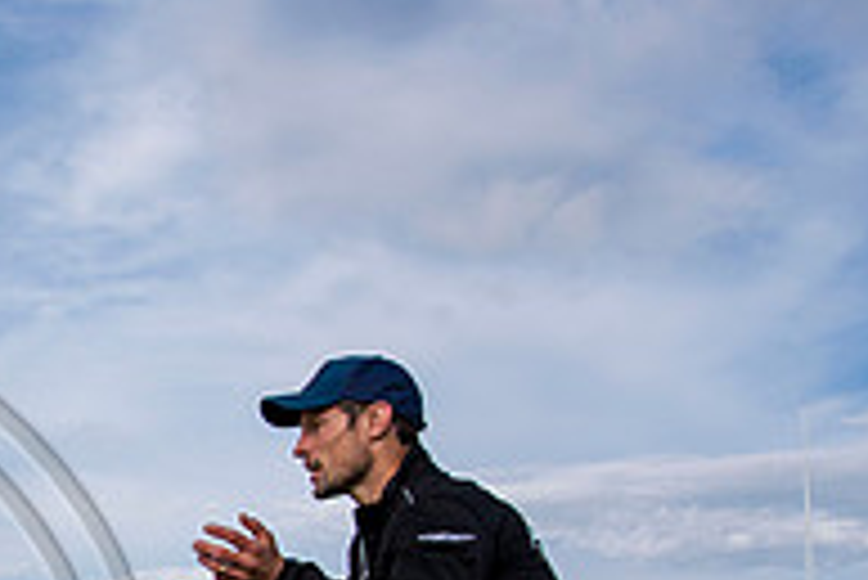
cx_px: -301
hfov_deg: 27.2
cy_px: 749
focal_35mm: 60
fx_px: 1448
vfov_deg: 20.7
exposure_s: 1/2000
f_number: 4
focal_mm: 20
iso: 250
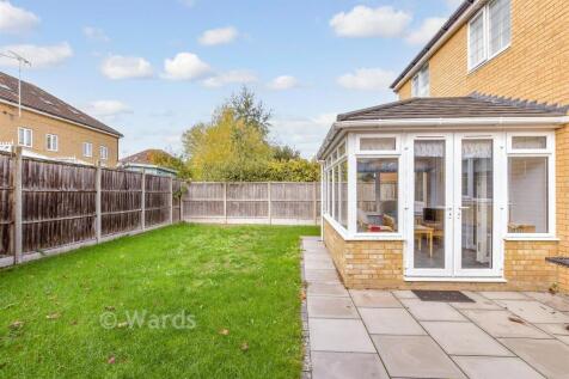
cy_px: 190
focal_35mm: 15
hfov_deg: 100.4
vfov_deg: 77.3
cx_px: 284
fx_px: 237
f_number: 8
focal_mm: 10
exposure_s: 1/80
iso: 160
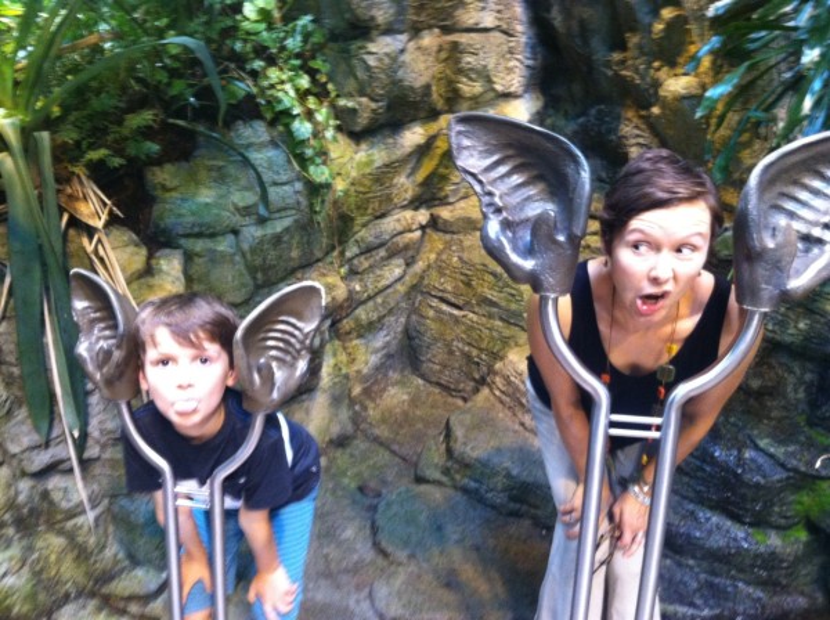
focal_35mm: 35
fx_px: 838
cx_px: 415
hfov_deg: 52.7
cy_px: 310
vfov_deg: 40.6
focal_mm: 3.85
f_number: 2.8
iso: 320
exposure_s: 1/15
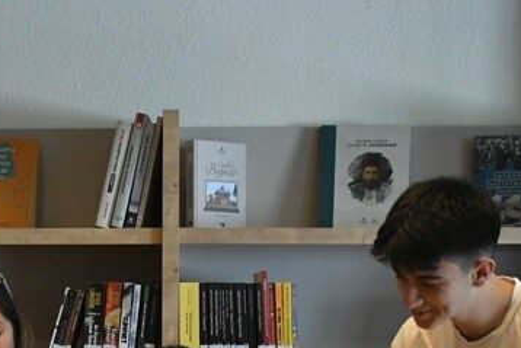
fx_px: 1216
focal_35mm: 84
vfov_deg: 15.6
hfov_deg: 23.9
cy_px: 434
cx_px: 136
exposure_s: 1/160
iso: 2200
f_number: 3.5
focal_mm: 18
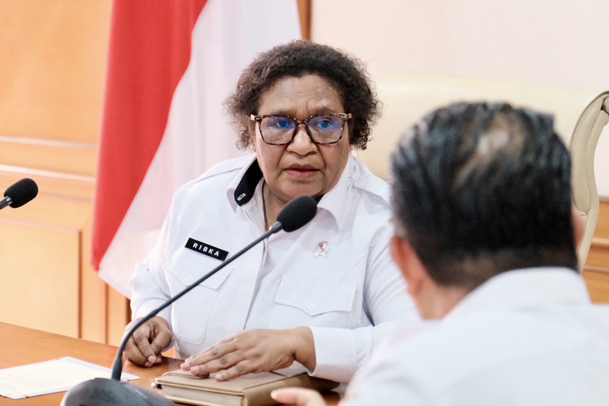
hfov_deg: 20.2
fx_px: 1709
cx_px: 304
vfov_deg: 13.6
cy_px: 203
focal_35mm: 101
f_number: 2.8
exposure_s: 1/180
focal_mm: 67.6
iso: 10000
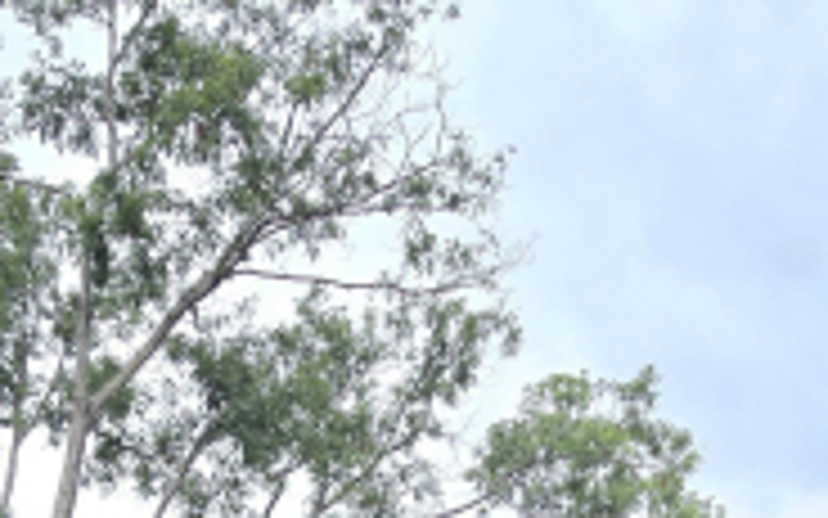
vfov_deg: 18.0
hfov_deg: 39.5
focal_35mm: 50
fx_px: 1128
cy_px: 1031
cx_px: 241
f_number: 2.2
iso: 50
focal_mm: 2.2
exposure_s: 1/909
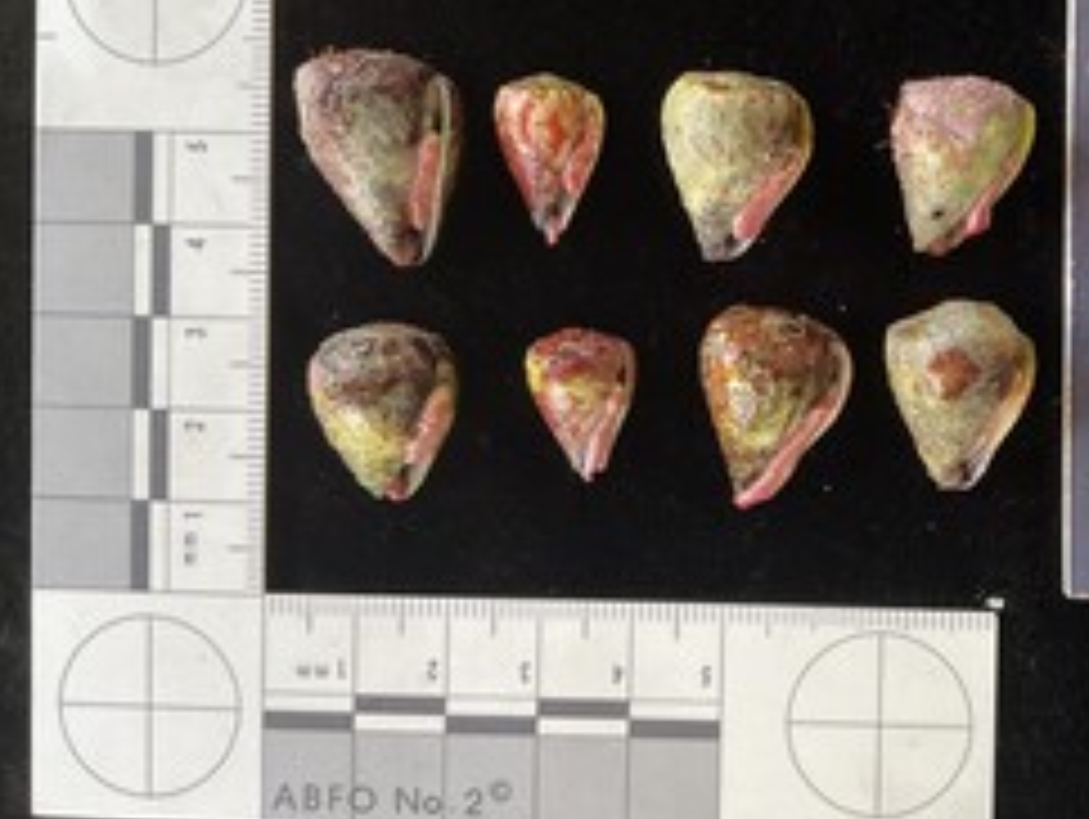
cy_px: 335
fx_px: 1323
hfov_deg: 43.7
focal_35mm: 42
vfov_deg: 34.3
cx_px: 778
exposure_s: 1/60
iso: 64
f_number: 1.8
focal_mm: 3
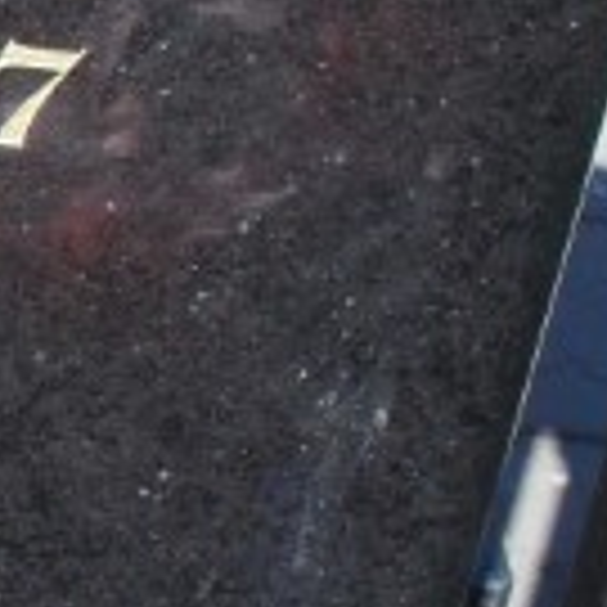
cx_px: -796
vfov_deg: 11.9
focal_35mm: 147
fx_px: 2916
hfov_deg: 10.4
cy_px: 207
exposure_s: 1/250
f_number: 8.4
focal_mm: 6.3
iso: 200
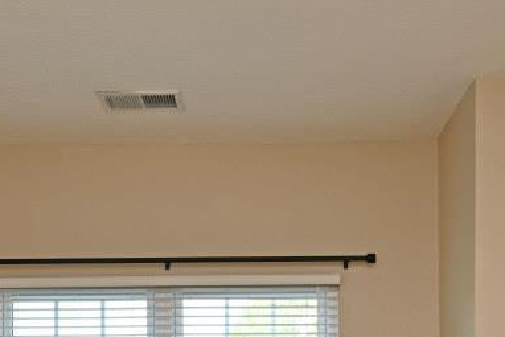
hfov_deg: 36.2
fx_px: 772
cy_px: 436
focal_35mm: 55
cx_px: 259
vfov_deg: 22.2
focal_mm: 14
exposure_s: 1/80
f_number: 5
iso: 200
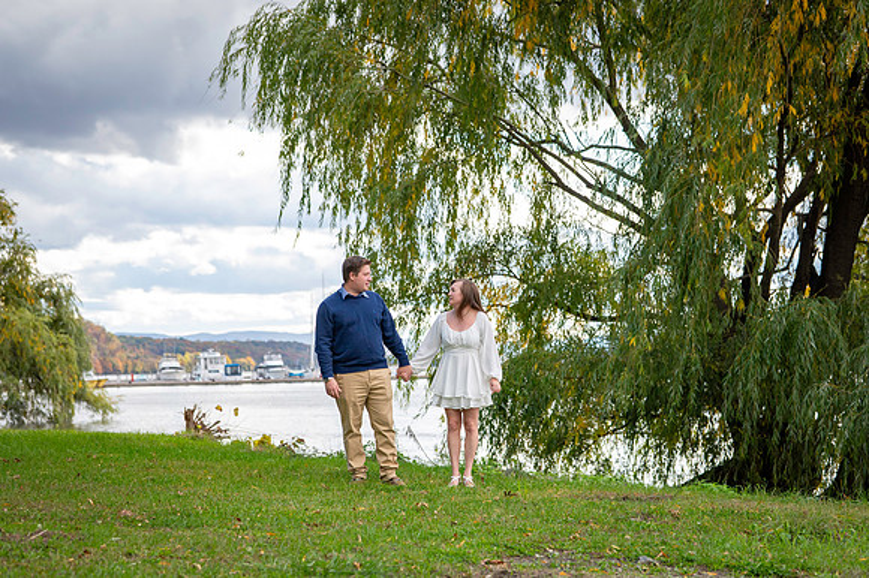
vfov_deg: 16.6
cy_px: 289
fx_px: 1979
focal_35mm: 82
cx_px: 434
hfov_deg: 24.8
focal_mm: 80
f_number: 4.5
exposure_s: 1/3200
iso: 1250
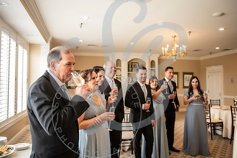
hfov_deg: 60.3
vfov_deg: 42.3
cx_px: 118
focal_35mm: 31
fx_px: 204
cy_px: 76
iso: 400
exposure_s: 1/160
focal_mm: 29
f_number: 2.8
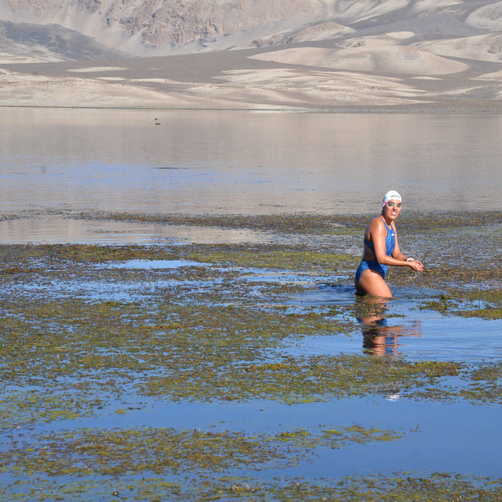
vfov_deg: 13.3
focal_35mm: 131
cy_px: 243
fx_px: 2149
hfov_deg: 13.3
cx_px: 340
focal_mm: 80
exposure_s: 1/2000
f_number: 11
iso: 2000
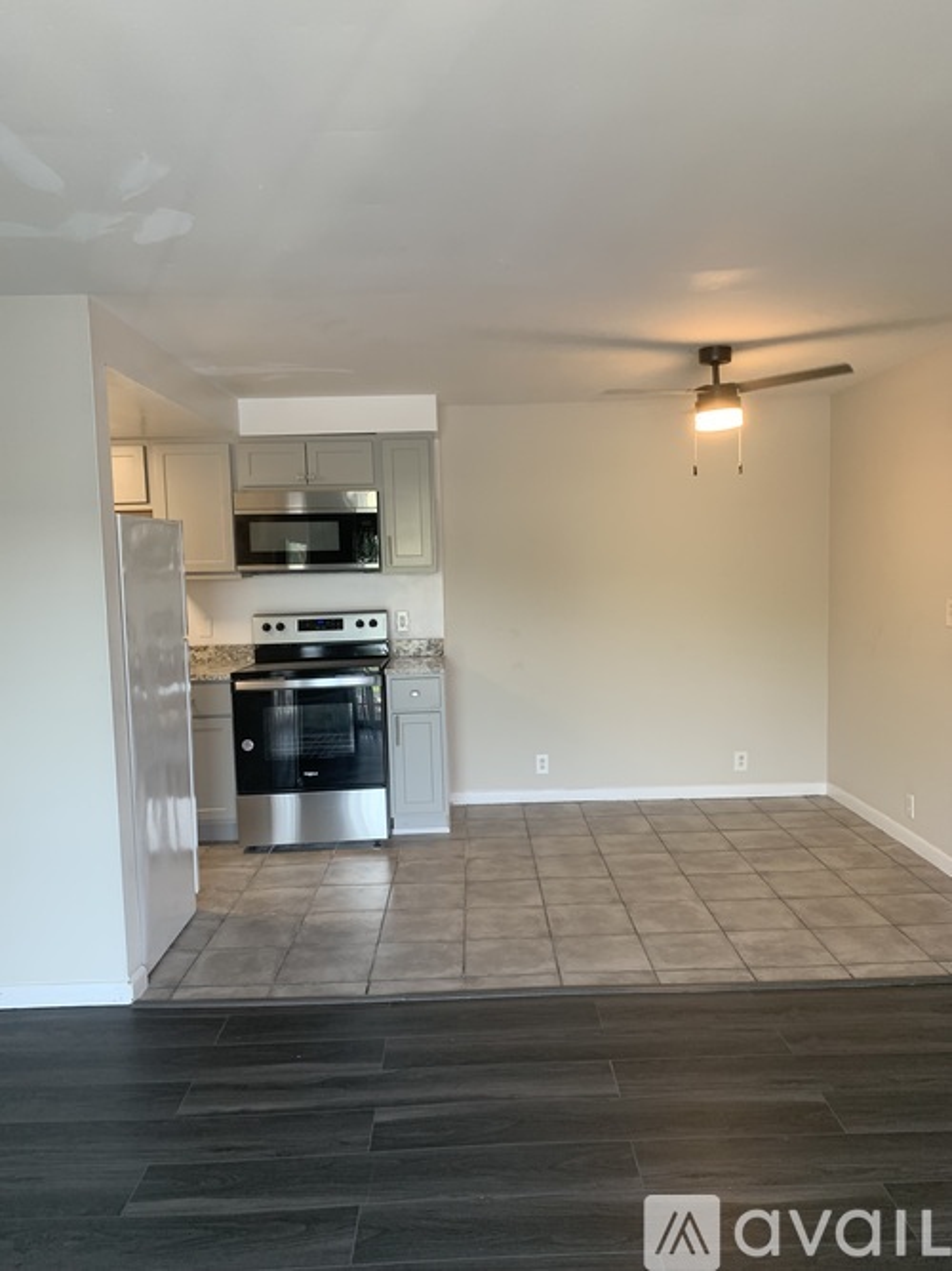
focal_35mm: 26
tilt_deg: -4.4
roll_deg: +1.6
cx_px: 476
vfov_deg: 67.3
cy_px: 636
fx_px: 954
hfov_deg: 53.0
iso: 80
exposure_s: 1/60
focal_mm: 4.25
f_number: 1.8
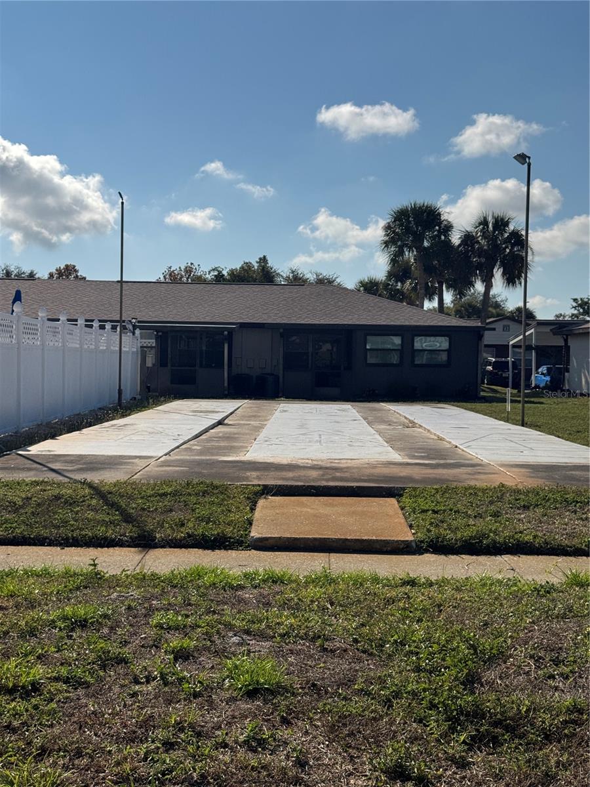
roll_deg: +0.3
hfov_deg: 30.3
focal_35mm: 48
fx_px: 1091
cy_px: 394
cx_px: 295
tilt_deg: -1.5
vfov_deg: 39.7
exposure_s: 1/12500
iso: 80
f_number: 1.78
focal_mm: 6.76
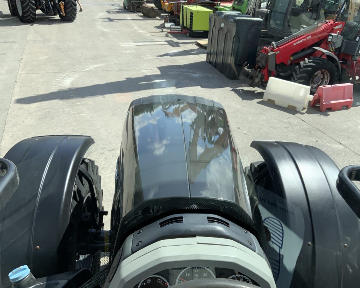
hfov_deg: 57.2
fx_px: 330
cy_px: 146
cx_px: 189
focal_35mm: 31
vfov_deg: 47.1
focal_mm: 3
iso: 16
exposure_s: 1/1168
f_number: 1.8
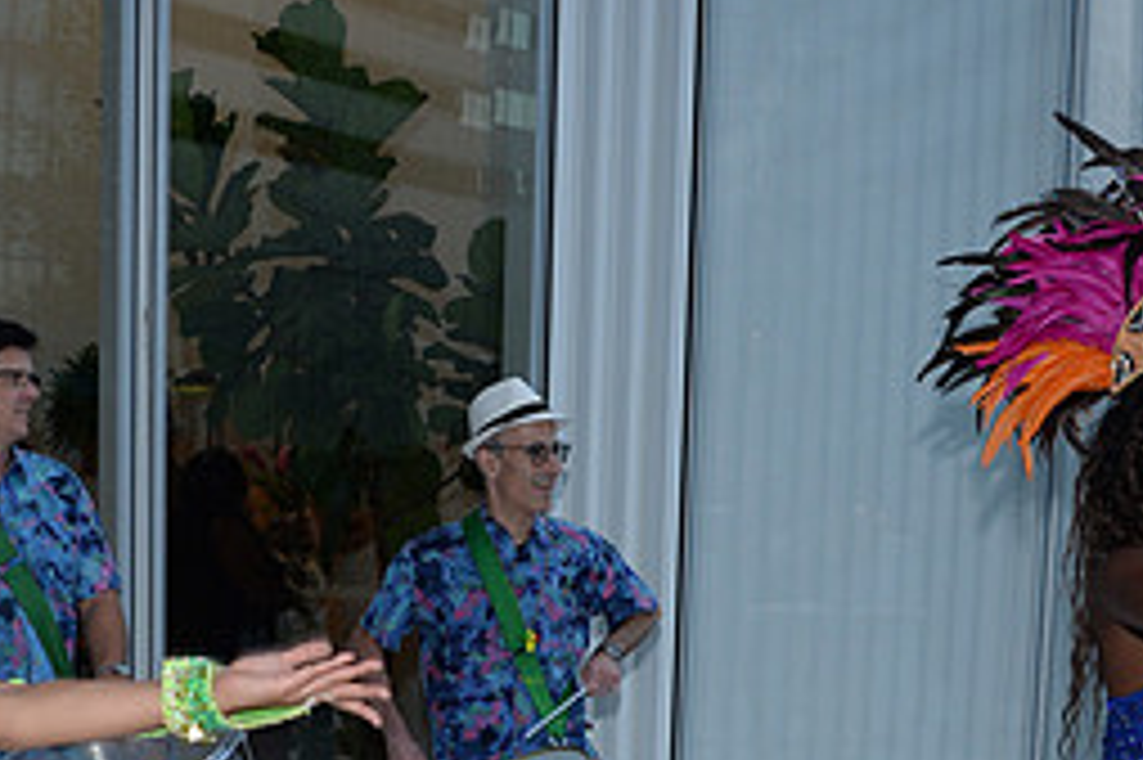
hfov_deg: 31.4
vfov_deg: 20.4
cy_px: 809
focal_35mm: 64
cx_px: 468
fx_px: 2031
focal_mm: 28
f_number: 5.6
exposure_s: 1/250
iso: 1000
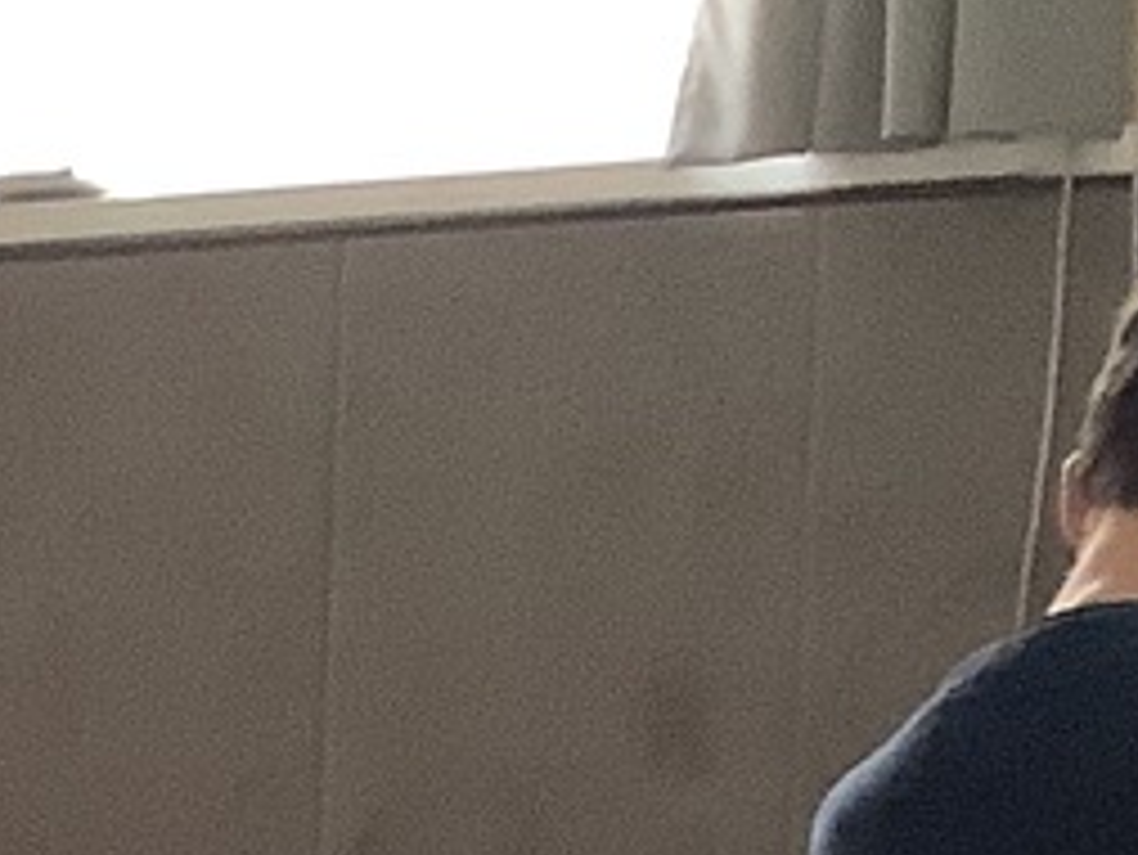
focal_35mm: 200
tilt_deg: -10.5
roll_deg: +0.6
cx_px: -1322
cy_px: 1710
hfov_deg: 9.1
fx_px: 6578
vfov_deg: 7.2
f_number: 2.4
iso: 250
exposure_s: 1/50
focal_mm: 3.3
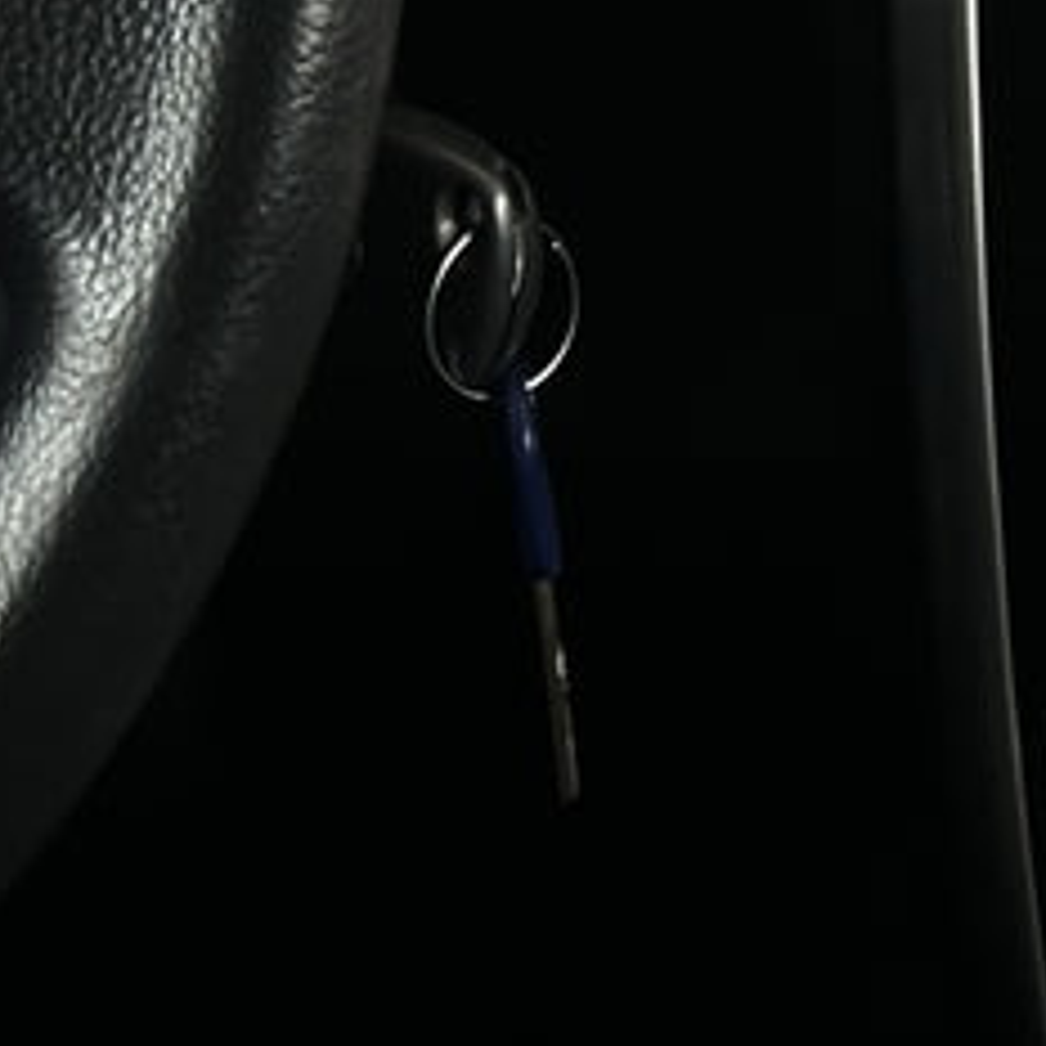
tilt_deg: -23.8
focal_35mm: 164
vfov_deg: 10.6
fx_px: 5607
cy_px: 70
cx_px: 1742
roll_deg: -0.4
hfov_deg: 10.2
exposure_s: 1/33
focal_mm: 6.86
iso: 250
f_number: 1.78
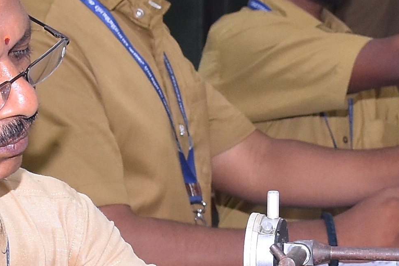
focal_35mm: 212
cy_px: 124
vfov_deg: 6.5
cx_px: 231
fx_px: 2351
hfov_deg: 9.7
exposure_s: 1/125
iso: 640
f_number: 5.6
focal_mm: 23
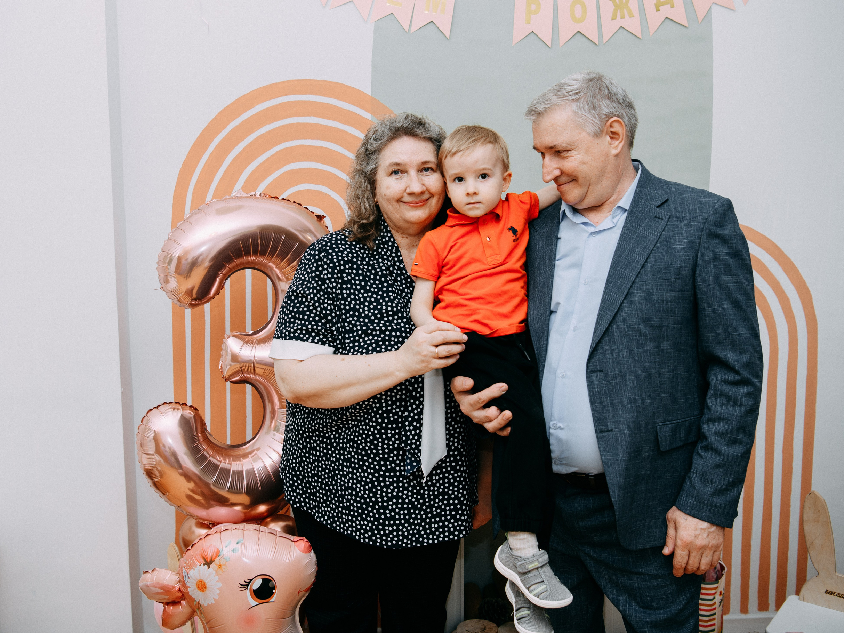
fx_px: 1024
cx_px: 345
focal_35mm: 42
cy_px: 250
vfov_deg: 34.2
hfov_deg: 44.6
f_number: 3.5
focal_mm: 32
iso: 160
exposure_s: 1/200
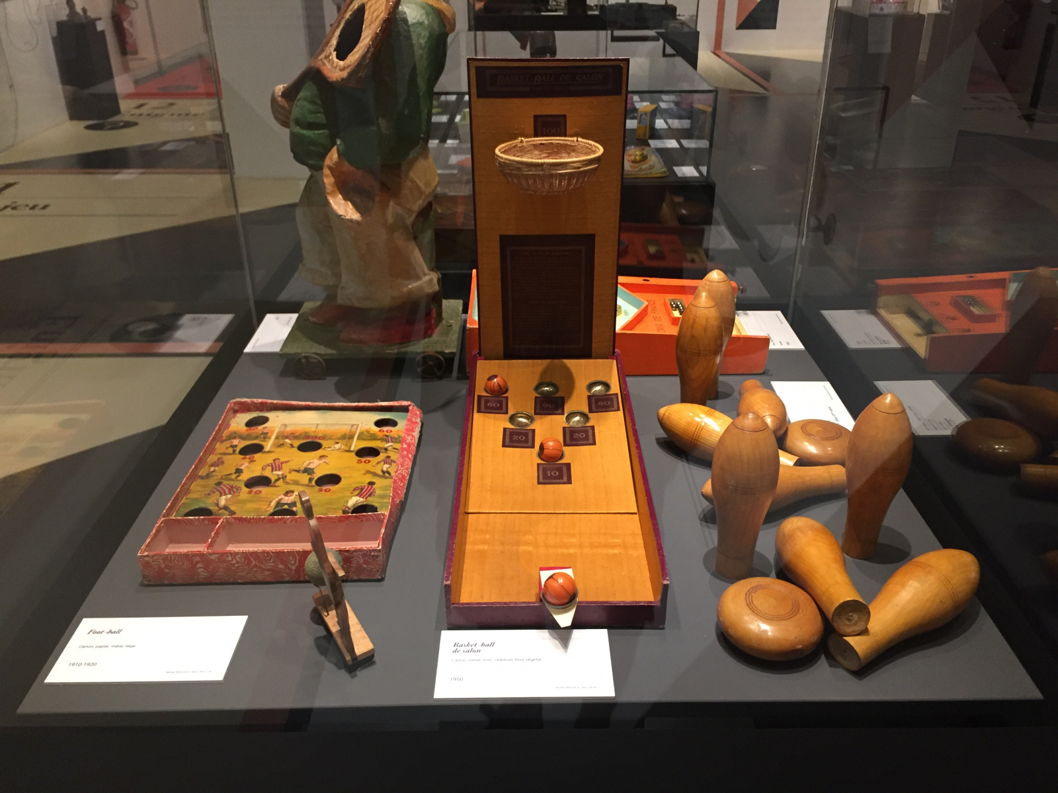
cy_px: 396
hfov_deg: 61.7
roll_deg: -0.2
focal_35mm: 29
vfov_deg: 48.2
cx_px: 529
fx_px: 886
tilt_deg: -27.5
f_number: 2.2
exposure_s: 1/33
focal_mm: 4.15
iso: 200
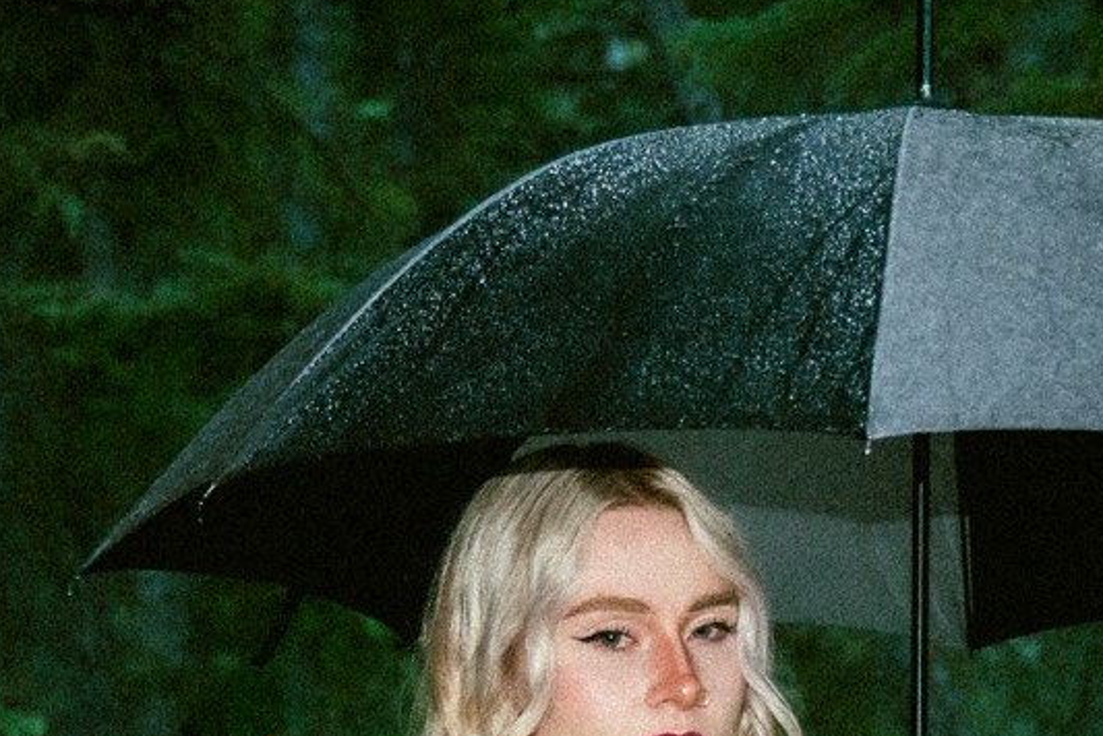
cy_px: 1478
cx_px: 654
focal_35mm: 189
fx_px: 5794
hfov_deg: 10.9
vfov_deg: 7.0
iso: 1250
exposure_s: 1/125
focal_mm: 28
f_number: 2.8
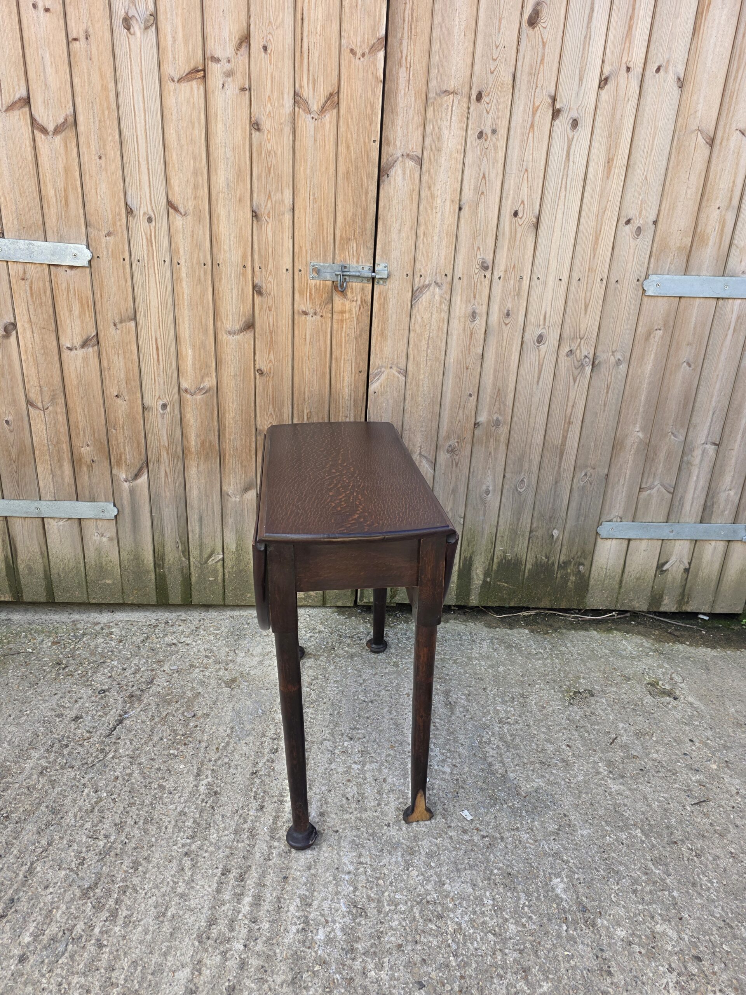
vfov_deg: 73.9
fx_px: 661
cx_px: 373
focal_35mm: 23
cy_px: 498
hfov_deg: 58.9
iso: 50
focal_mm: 6.3
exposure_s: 1/359
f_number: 1.7
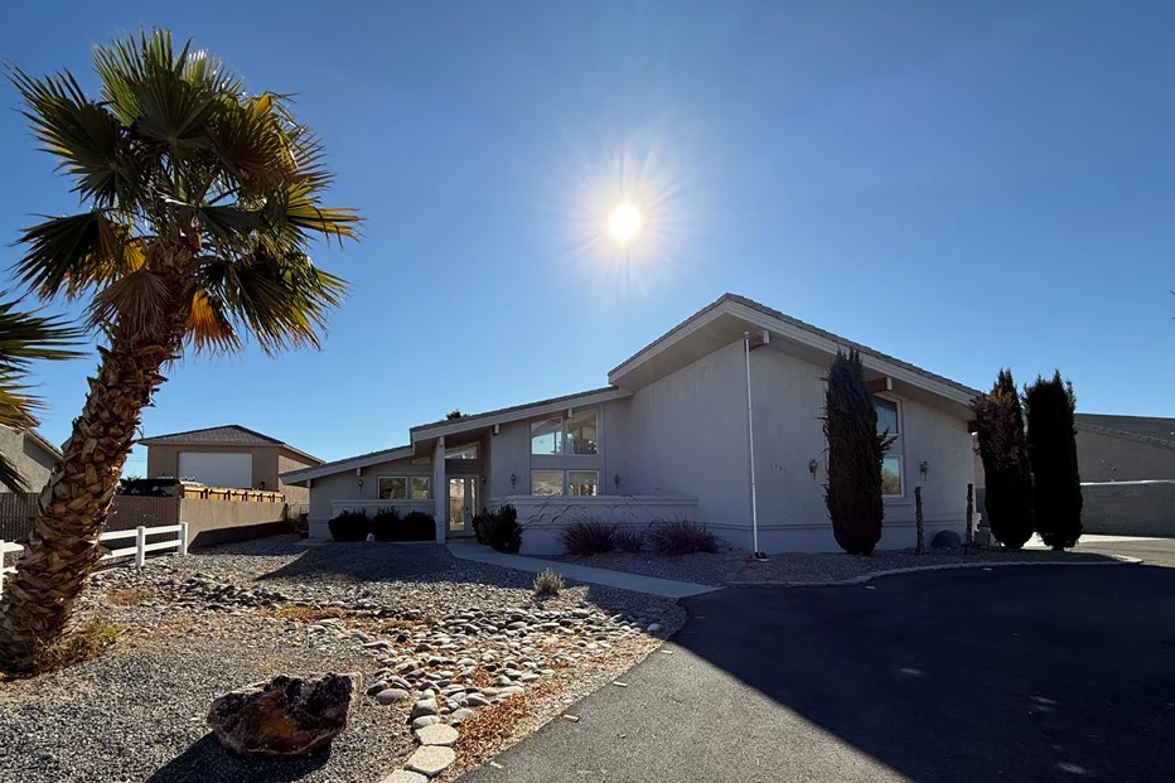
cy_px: 477
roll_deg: +0.6
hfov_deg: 96.7
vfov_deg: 72.8
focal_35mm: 16
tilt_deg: +2.6
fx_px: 522
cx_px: 572
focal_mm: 2.22
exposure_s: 1/2506
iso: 50
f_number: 2.2
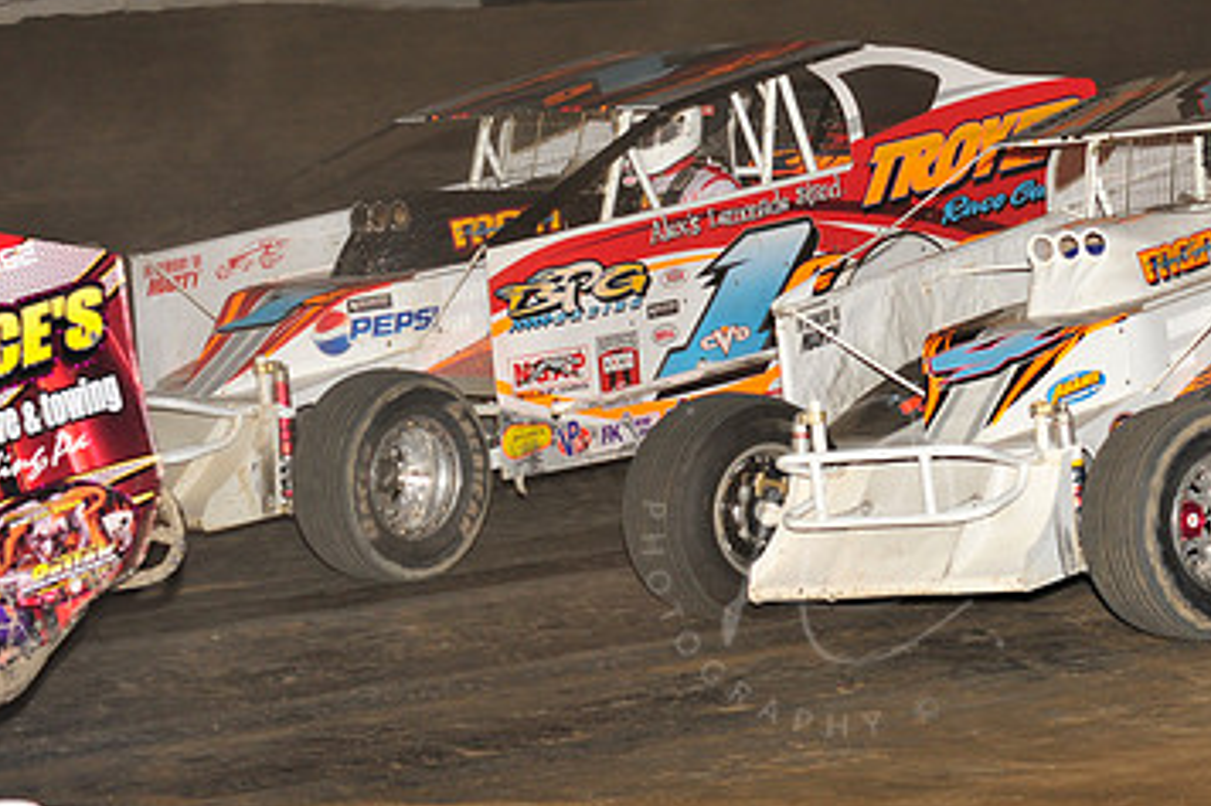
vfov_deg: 9.1
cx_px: 844
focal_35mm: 150
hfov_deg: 13.7
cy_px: 218
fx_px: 5043
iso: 800
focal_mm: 92
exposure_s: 1/320
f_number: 6.3
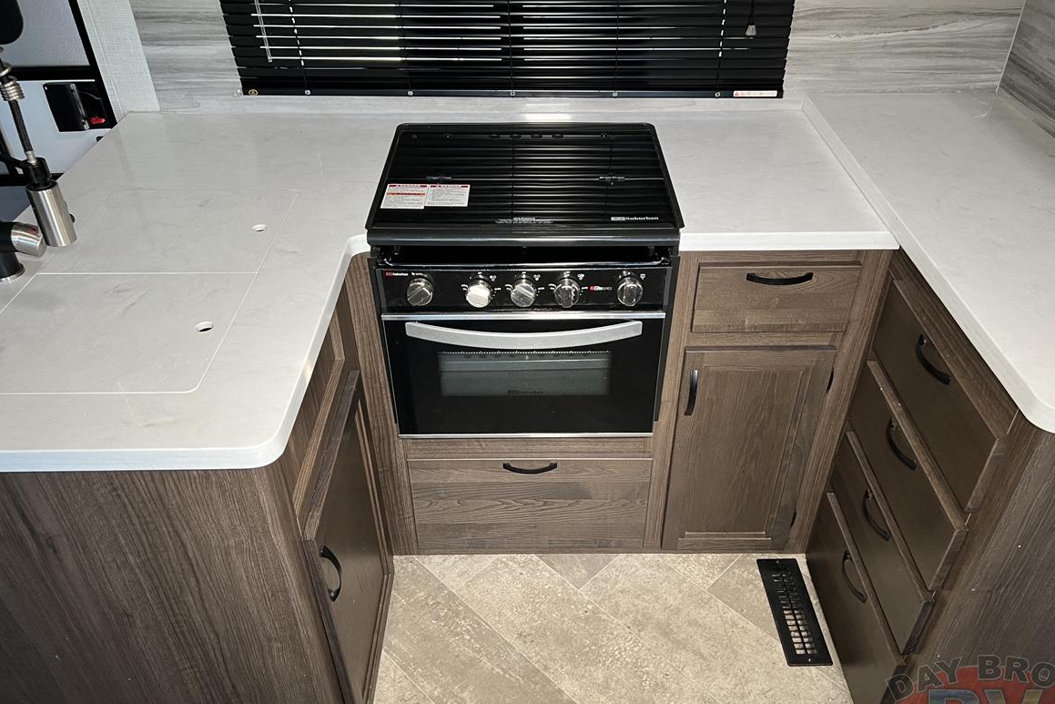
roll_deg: +1.9
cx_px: 543
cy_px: 363
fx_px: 821
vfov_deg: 46.4
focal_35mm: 28
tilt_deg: -38.5
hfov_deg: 65.5
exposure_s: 1/87
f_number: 1.5
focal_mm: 5.7
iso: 125
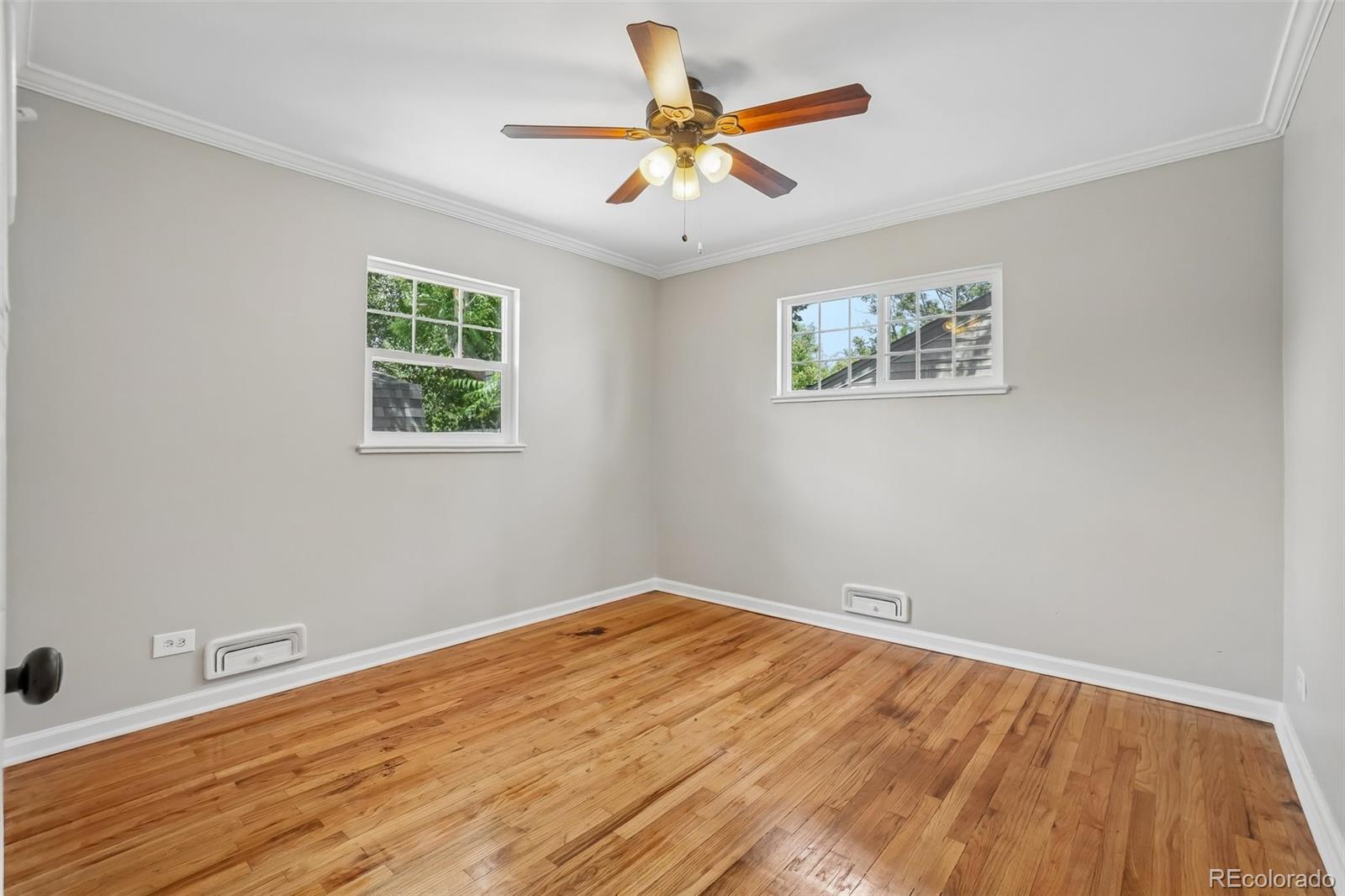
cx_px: 672
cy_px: 448
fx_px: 560
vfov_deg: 77.3
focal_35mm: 15
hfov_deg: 100.4
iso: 400
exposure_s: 1/30
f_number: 8
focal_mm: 10
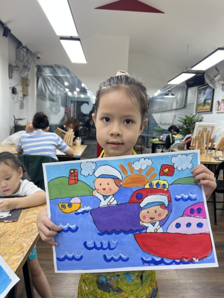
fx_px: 224
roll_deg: -1.5
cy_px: 149
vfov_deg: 67.3
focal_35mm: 26
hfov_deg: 53.1
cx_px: 112
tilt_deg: -6.5
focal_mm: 5.7
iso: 50
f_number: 1.5
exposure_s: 1/100
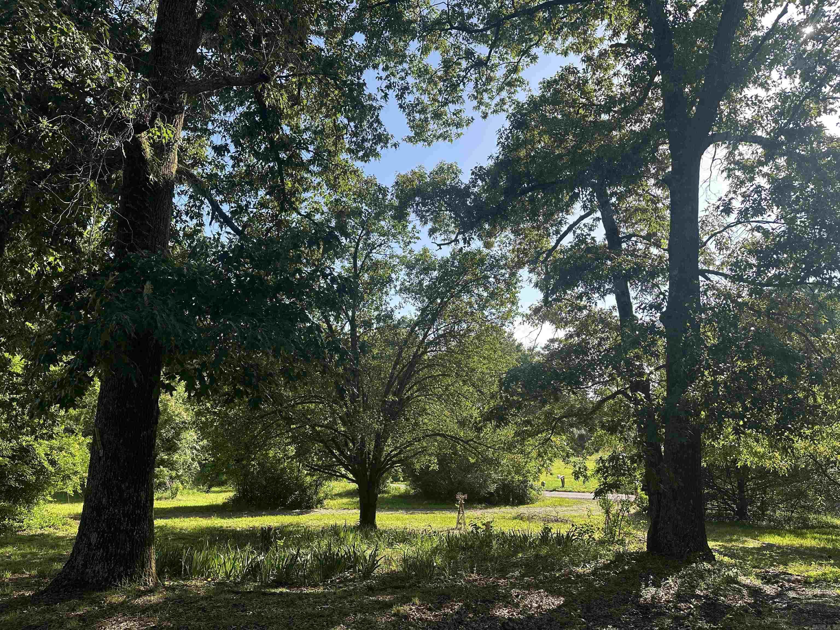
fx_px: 582
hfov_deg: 71.6
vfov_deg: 56.8
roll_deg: -1.7
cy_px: 315
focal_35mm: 24
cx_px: 420
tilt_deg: +11.0
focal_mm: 6.86
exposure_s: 1/1119
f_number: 1.78
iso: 80
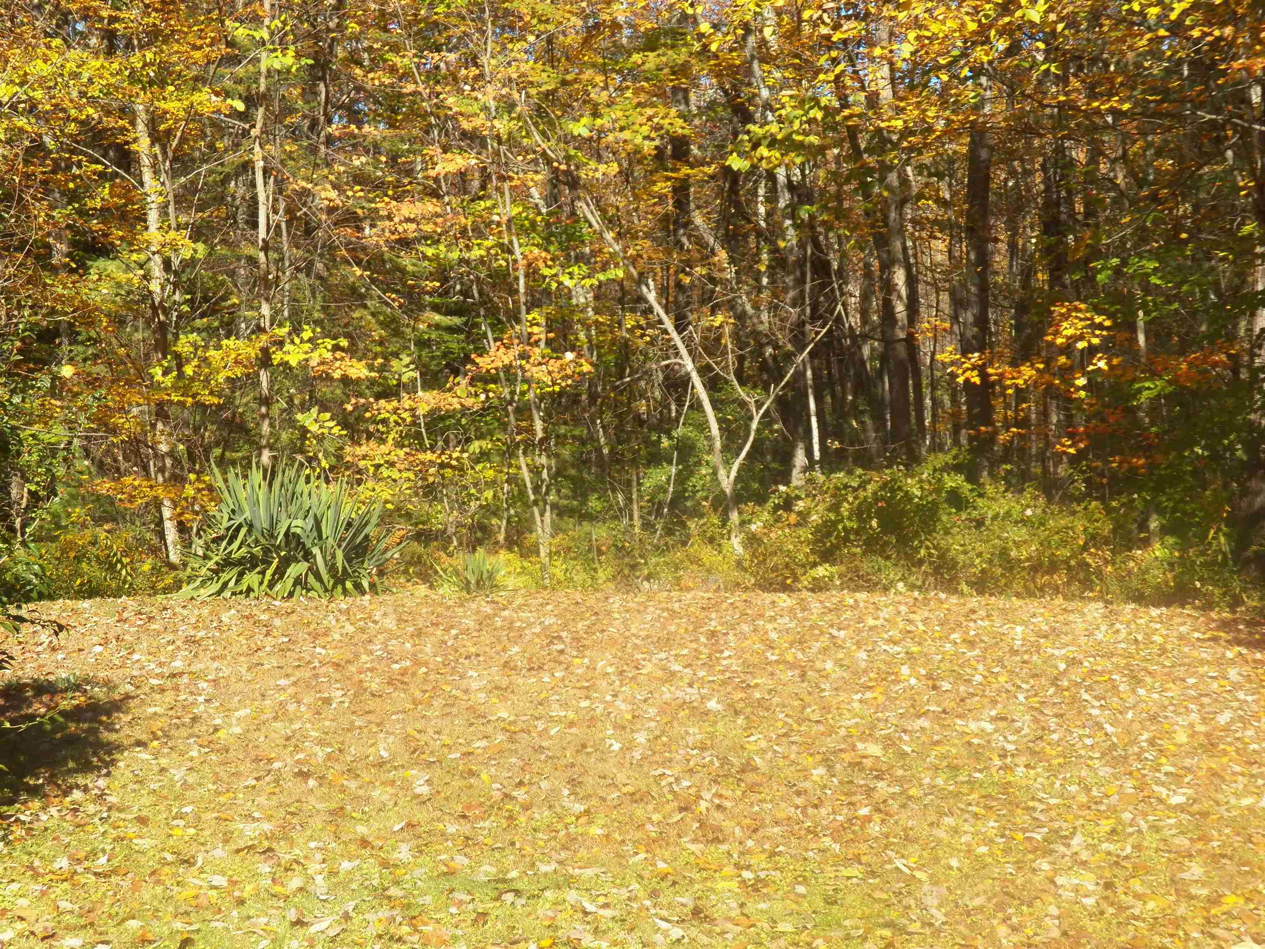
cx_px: 632
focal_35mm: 62
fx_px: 2266
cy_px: 474
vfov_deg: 23.7
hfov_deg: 31.2
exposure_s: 1/640
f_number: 4
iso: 125
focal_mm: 11.2
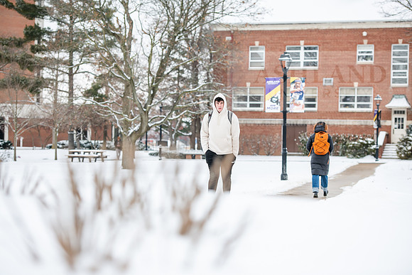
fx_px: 1145
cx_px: 206
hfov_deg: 20.4
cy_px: 138
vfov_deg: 13.7
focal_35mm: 100
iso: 160
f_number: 3.5
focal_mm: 100
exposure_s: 1/640
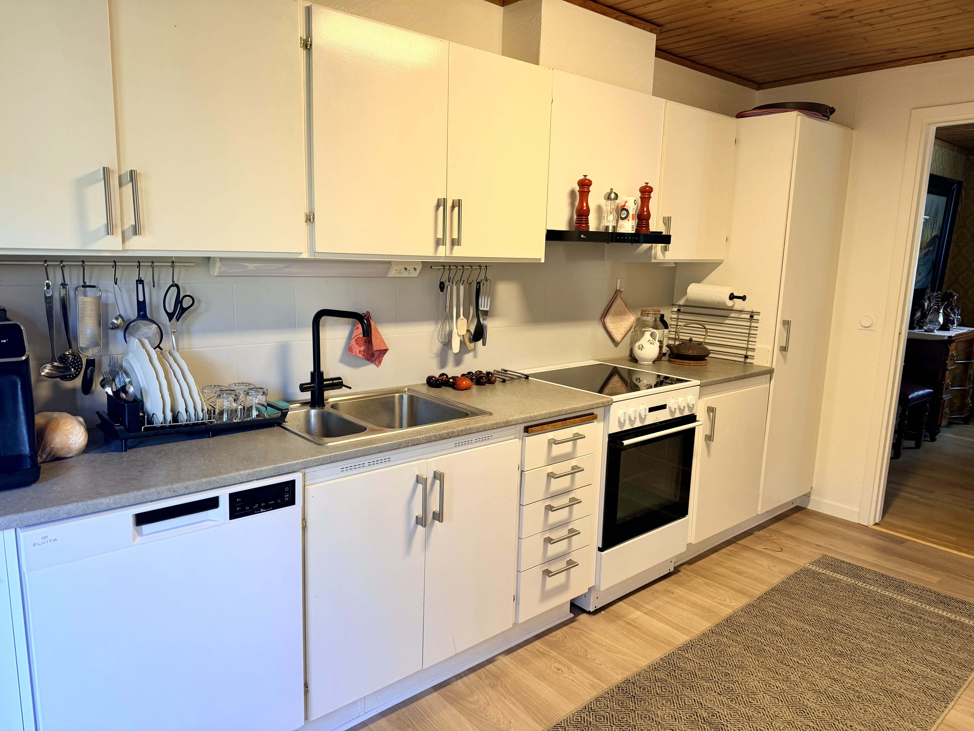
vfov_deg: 56.8
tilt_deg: -11.8
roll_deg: -1.6
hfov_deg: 71.6
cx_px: 487
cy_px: 366
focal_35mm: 24
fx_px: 675
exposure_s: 1/50
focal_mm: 6.76
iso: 125
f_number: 1.78
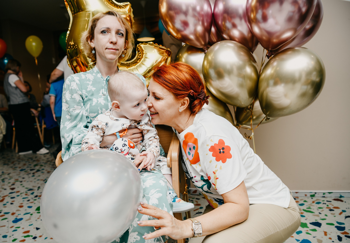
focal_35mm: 27
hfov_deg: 65.7
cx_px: 163
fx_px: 271
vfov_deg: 48.4
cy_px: 125
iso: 125
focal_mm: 26
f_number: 3.5
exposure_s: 1/160
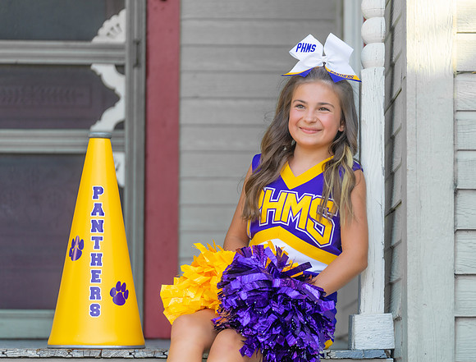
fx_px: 2106
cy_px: 187
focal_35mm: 152
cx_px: 279
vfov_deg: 9.8
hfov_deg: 12.9
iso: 160
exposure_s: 1/320
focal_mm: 131
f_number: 2.8
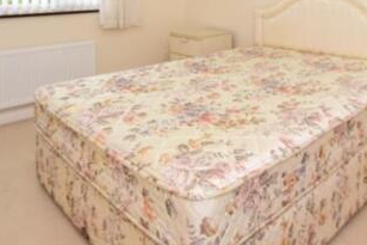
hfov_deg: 58.7
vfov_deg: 36.2
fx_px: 326
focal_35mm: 32
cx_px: 197
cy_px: -10
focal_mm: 10
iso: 500
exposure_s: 1/100
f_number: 9
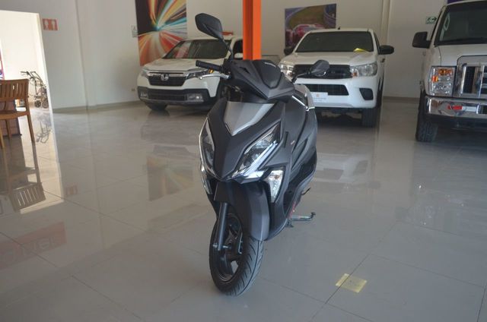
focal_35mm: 27
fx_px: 365
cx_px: 244
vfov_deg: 47.7
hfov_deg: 67.5
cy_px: 161
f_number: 3.5
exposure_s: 1/125
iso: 500
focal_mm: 18
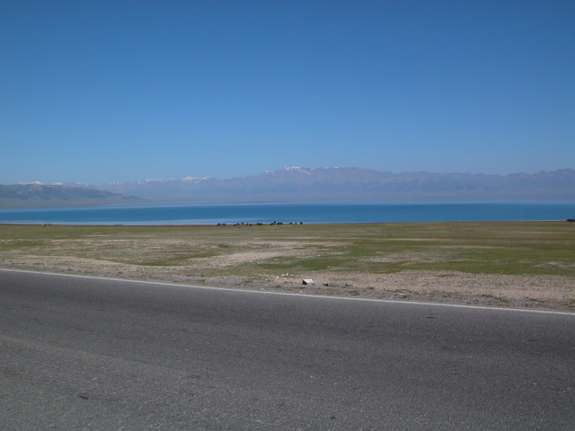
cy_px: 216
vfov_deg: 40.7
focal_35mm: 35
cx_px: 288
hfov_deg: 52.6
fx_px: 581
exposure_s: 1/471
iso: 100
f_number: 8
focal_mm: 8.9
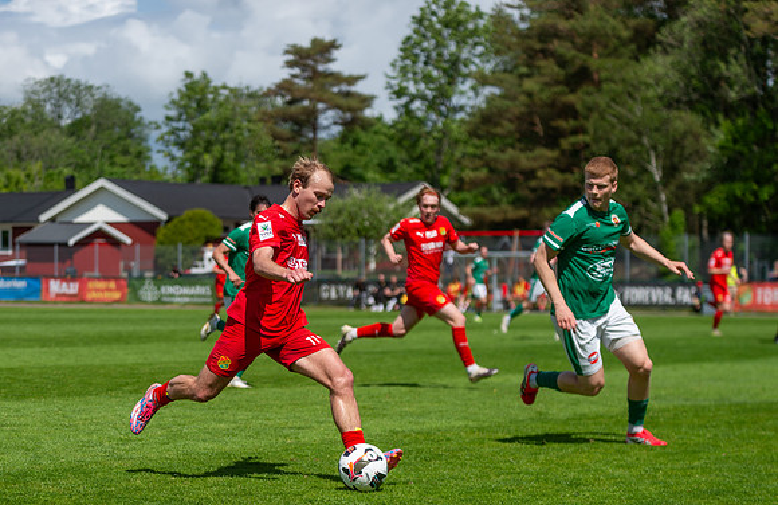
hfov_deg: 19.2
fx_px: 2301
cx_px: 296
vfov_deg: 12.5
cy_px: 321
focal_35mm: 107
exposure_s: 1/2000
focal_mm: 86
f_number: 3.2
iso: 100
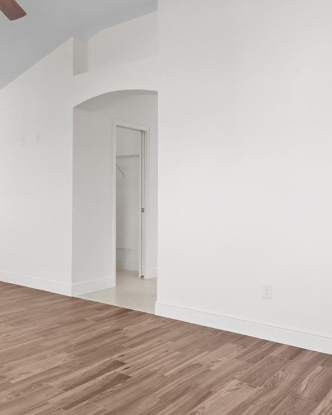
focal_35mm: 35
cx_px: 71
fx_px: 430
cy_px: 193
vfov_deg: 51.5
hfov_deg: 40.6
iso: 400
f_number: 9
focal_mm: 17
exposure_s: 1/1.67
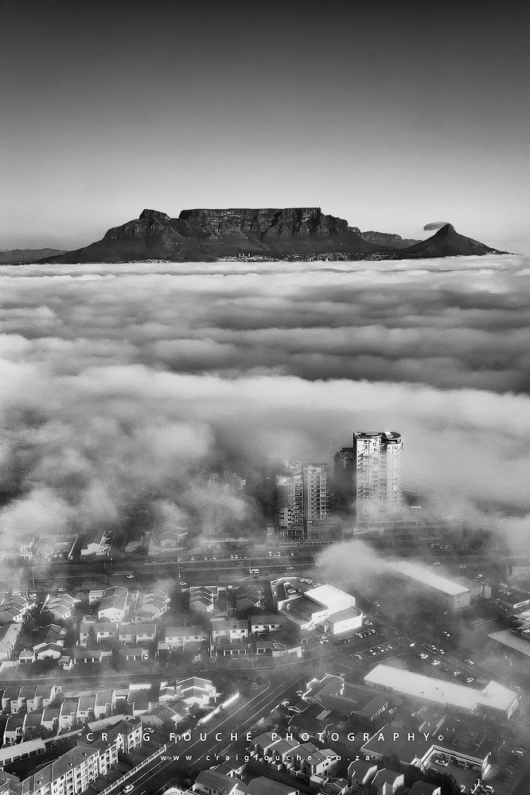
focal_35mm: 38
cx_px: 265
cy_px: 398
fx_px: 840
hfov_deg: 35.0
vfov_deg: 50.7
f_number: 16
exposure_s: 1/1000
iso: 1000
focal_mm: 38
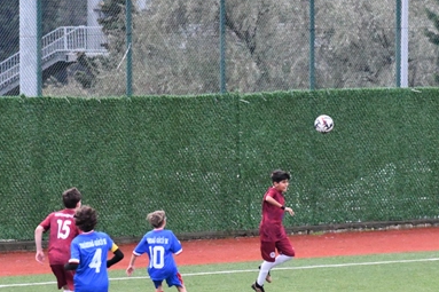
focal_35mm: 463
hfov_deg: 4.5
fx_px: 5643
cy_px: 179
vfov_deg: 3.0
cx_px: 204
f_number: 5.6
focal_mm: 185
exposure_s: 1/2000
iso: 16000
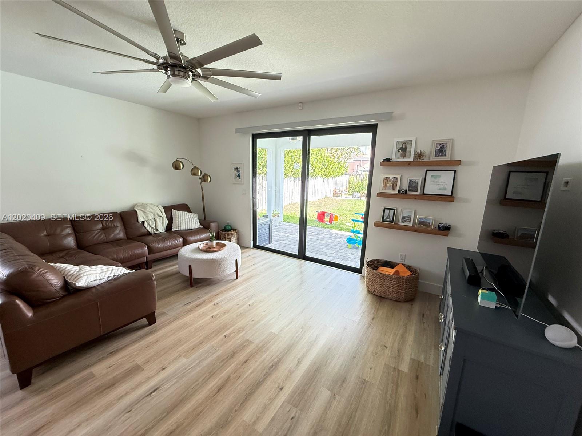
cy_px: 218
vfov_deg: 85.7
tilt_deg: -9.8
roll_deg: -1.0
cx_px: 291
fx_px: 235
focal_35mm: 14
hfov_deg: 102.1
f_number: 2.2
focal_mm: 2.22
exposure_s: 1/99
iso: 320
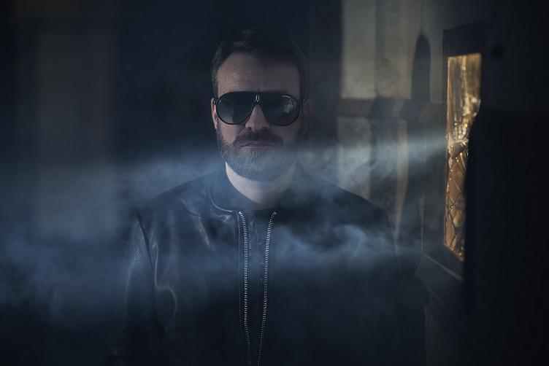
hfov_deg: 23.9
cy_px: 183
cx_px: 274
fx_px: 1297
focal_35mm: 85
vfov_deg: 16.1
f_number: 2
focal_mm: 85
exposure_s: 1/200
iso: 100
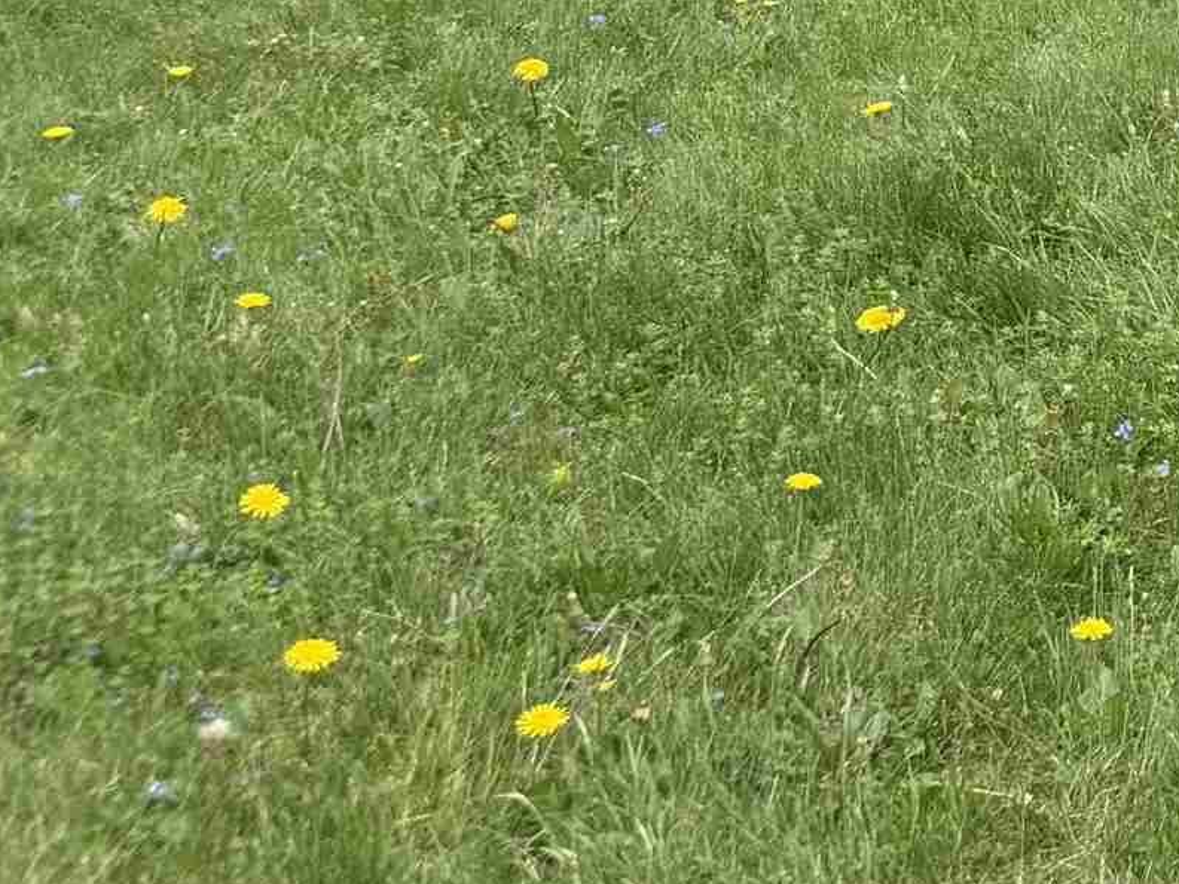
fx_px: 3168
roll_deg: +1.5
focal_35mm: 93
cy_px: -691
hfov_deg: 16.7
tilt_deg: +6.0
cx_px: 2246
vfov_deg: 14.1
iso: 80
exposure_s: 1/563
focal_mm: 6.76
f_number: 1.78
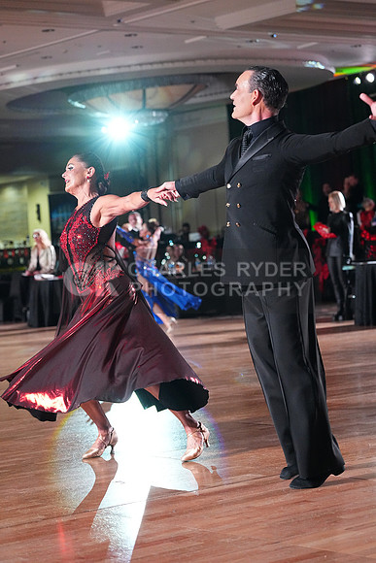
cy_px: 282
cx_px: 188
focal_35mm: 89
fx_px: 1393
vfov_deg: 22.9
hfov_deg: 15.4
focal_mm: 89
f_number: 4.5
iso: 8000
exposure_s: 1/400
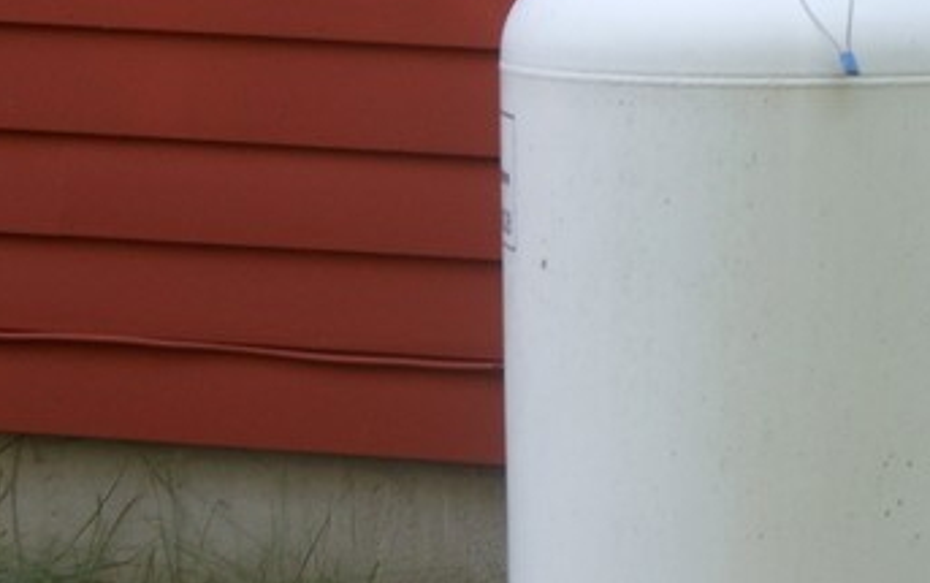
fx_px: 4008
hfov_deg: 13.1
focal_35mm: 158
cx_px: 854
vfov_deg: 8.3
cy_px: 347
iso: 80
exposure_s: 1/50
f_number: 4
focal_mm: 8.9
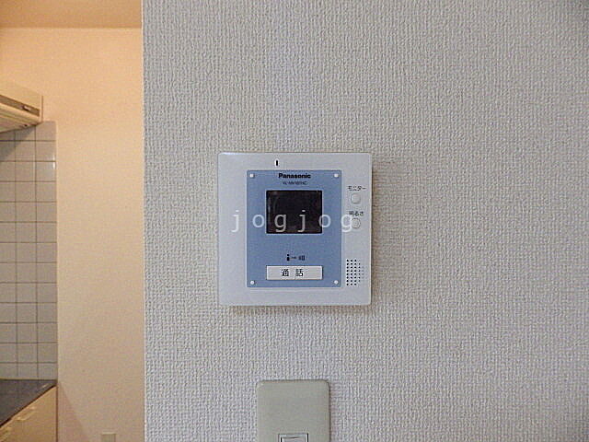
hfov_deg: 76.4
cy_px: 221
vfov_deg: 61.1
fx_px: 374
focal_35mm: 22
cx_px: 294
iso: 400
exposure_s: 1/45
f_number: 3.1
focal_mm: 4
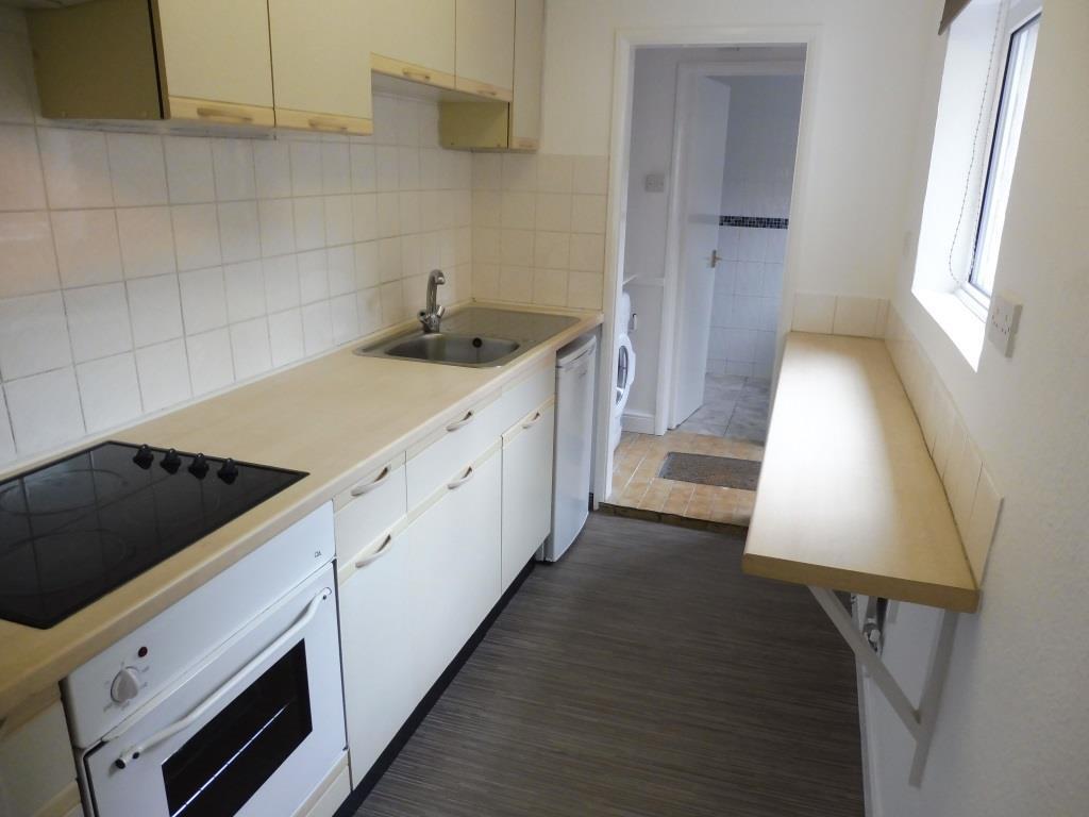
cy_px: 408
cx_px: 544
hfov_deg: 71.6
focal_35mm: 24
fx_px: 755
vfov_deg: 56.8
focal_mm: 4.3
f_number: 3.3
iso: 320
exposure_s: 1/60
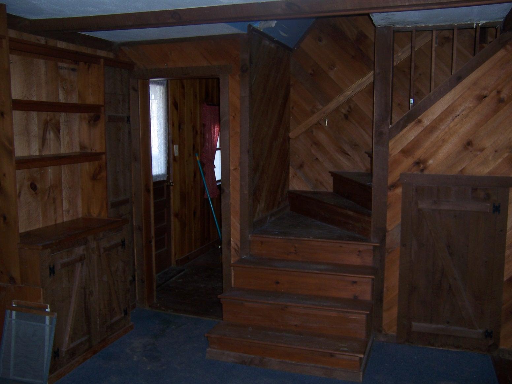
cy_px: 192
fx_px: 488
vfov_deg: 42.9
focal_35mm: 33
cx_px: 256
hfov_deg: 55.4
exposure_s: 1/60
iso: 80
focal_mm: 5.5
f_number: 2.8
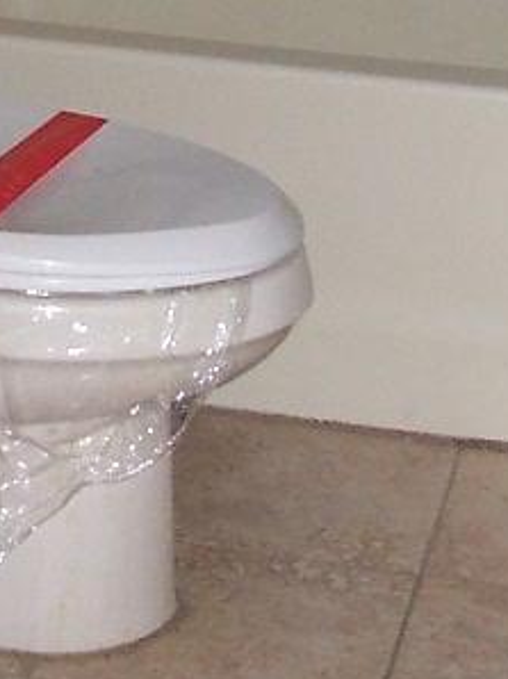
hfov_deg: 9.9
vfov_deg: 13.1
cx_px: 157
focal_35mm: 149
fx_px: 2920
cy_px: -34
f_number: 2.8
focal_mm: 5.6
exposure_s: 1/60
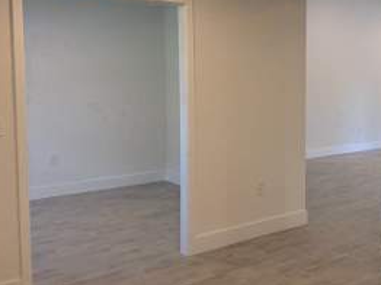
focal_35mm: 44
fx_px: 484
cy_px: 111
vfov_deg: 32.7
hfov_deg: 41.1
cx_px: 308
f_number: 1.78
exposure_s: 1/228
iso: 125
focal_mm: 6.76
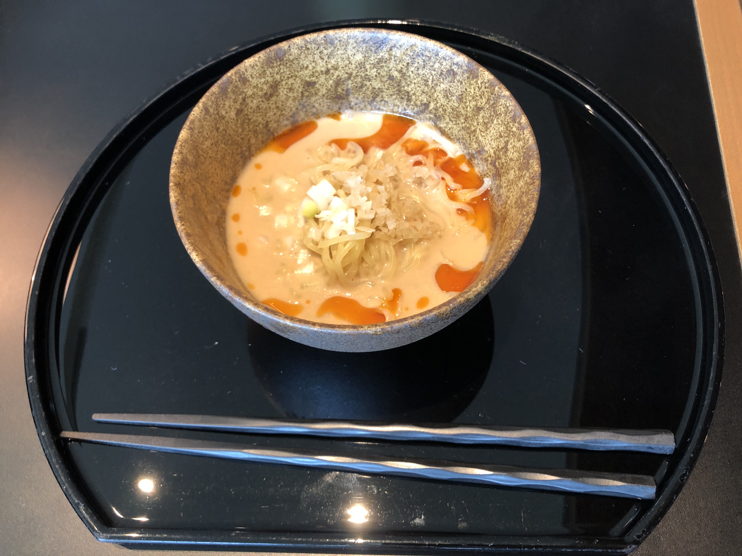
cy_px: 278
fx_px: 600
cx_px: 371
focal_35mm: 28
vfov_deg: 49.7
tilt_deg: -64.1
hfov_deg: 63.4
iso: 50
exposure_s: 1/17
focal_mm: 3.99
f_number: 1.8
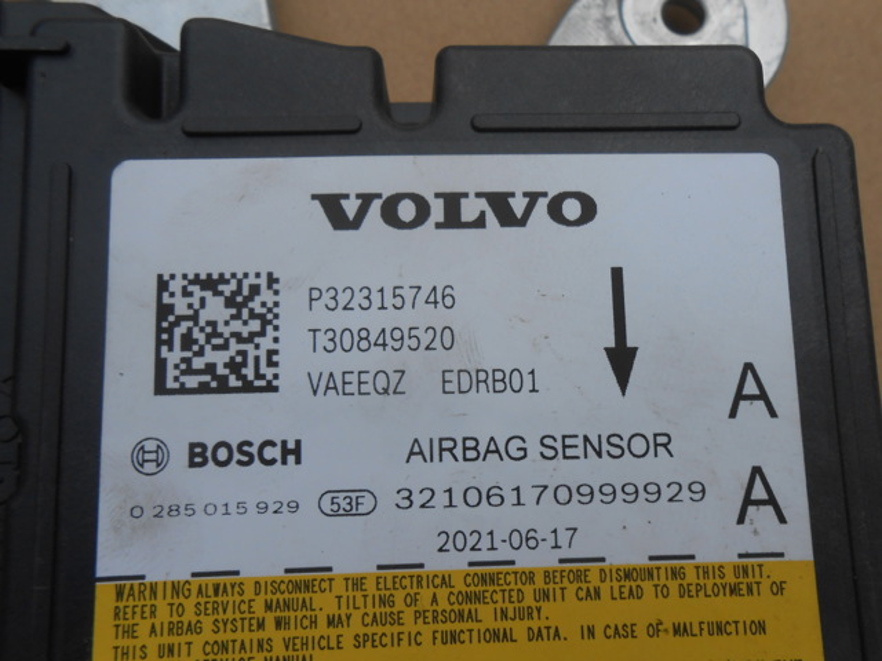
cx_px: 441
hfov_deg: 67.3
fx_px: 662
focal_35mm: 26
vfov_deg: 53.1
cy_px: 330
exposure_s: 1/1000
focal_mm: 4.6
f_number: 3.5
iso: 80
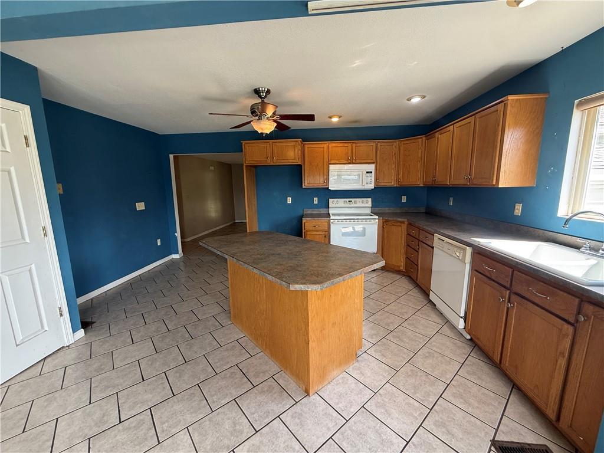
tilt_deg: -9.2
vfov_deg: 85.7
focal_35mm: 14
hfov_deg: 102.1
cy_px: 226
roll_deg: +0.9
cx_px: 302
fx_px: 244
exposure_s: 1/99
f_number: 2.2
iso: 160
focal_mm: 2.22
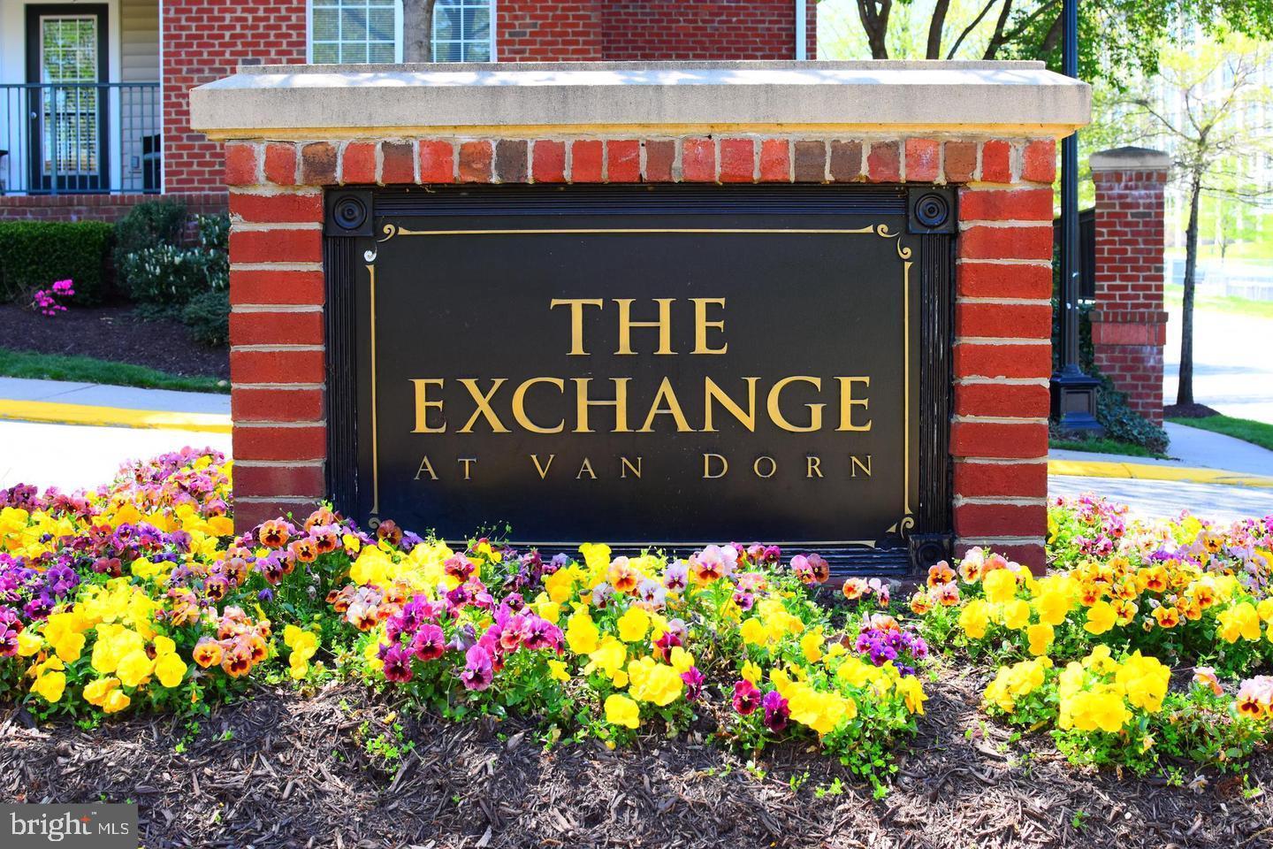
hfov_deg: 37.9
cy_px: 424
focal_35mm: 52
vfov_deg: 25.8
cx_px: 636
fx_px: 1856
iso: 400
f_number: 8
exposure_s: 1/250
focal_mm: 35
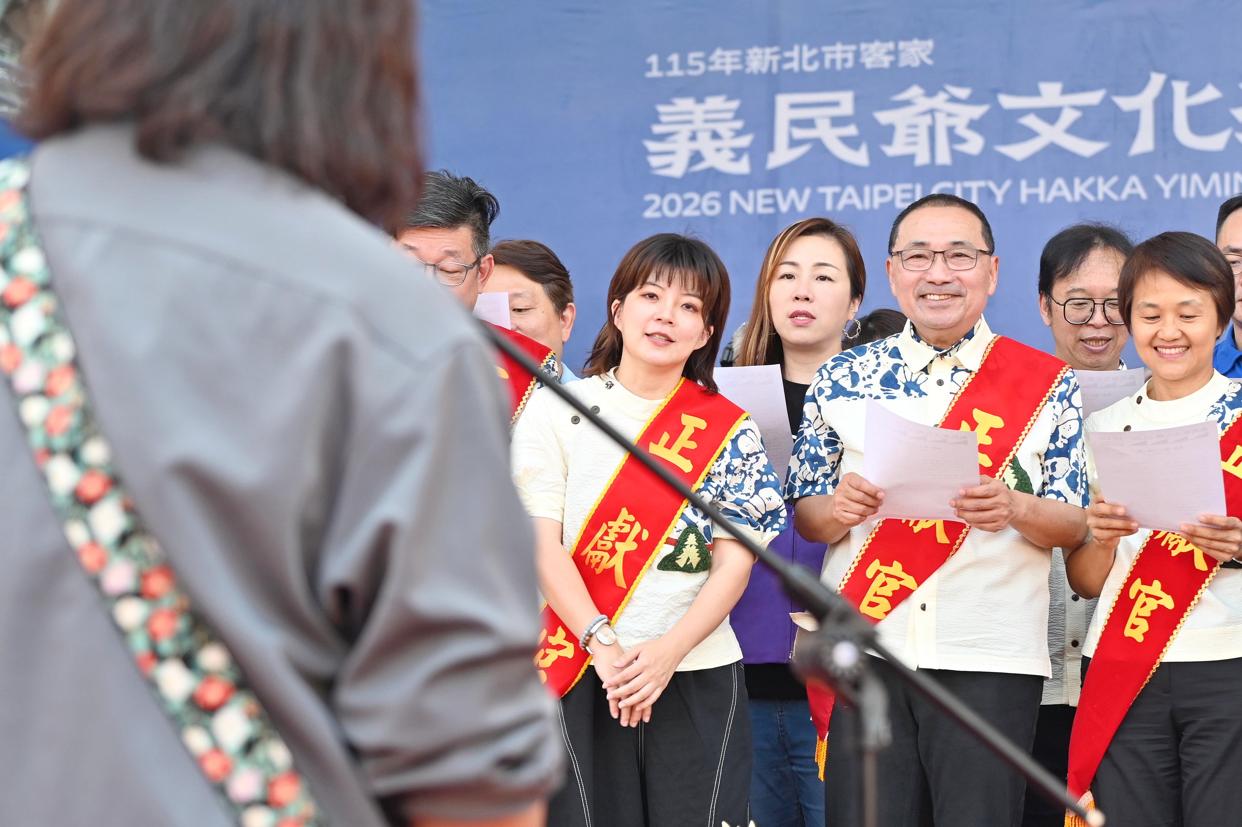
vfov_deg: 10.1
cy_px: 342
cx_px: 763
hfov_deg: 15.2
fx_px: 4655
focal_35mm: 135
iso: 125
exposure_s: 1/125
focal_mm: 68
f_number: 4
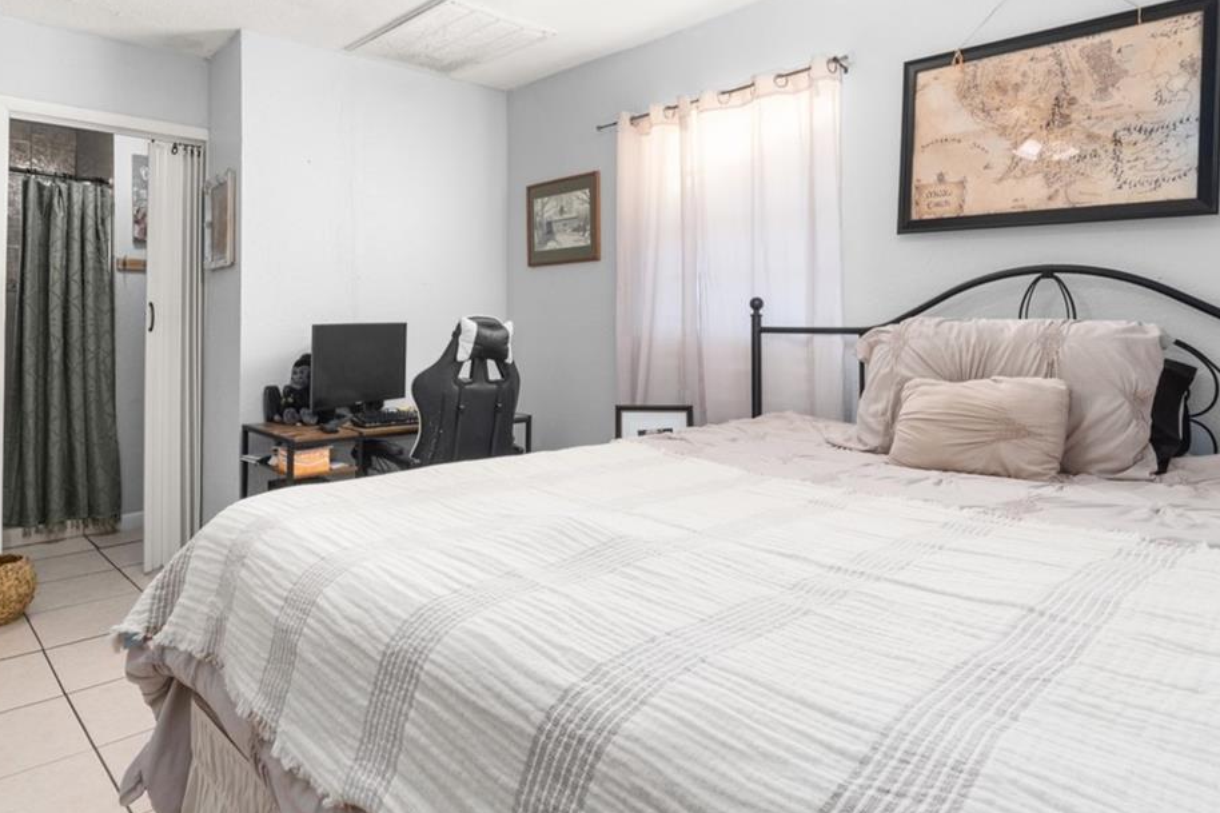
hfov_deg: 81.2
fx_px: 711
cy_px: 311
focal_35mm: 21
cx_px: 601
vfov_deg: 58.8
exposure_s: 1
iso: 400
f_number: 11
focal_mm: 12
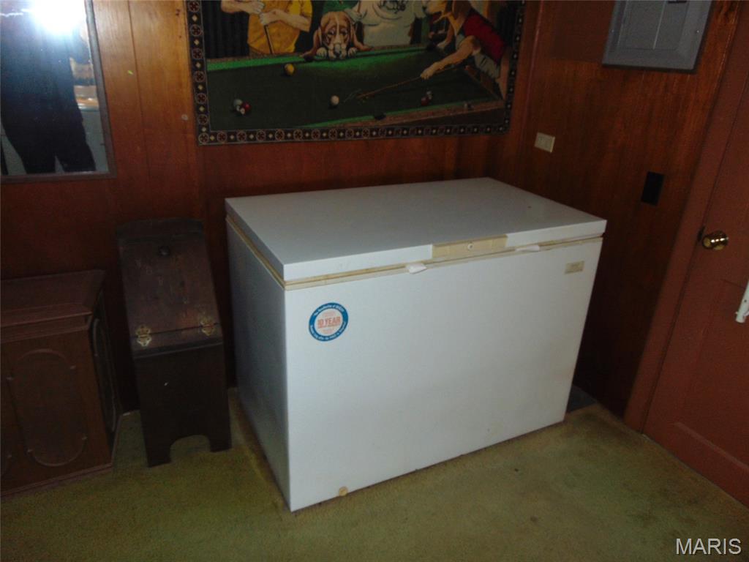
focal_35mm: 25
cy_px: 281
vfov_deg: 54.9
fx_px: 541
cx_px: 374
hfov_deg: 69.4
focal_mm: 4.5
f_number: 3
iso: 200
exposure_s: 1/30
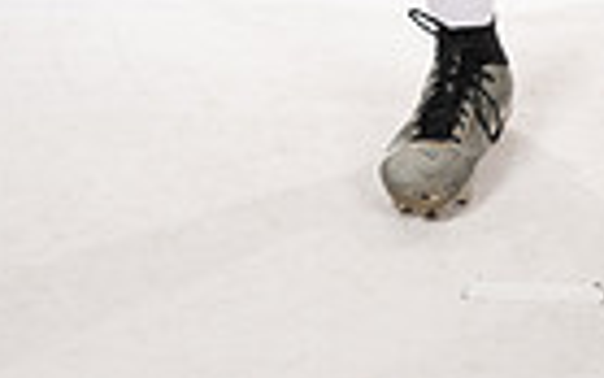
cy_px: -560
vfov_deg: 6.5
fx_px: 3162
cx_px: 556
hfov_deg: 10.8
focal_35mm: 192
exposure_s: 1/400
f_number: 8
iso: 640
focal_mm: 58
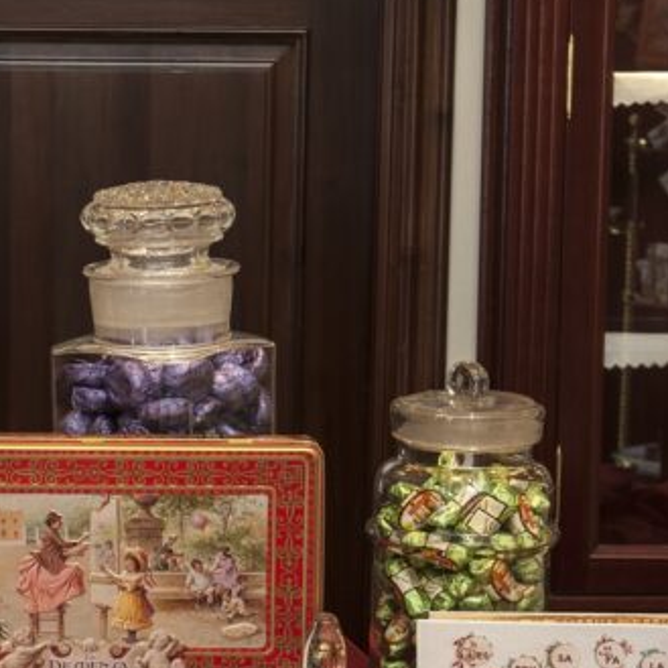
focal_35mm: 155
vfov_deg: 11.2
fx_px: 3384
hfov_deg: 11.2
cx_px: 112
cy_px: 668
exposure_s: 1/8
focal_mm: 50
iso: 250
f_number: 7.1
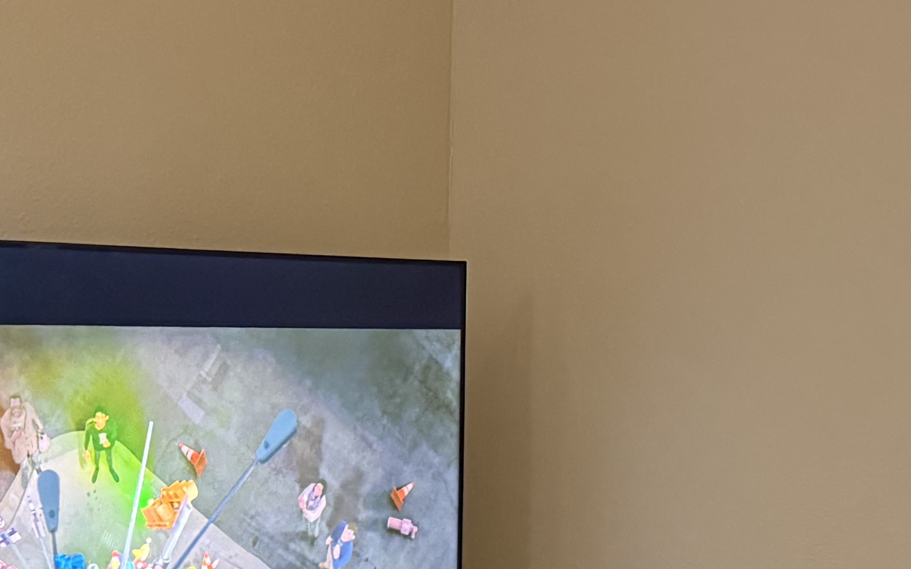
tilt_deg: -9.9
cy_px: 649
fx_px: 2259
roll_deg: -1.9
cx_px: 564
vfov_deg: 14.0
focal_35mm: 91
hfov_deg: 22.7
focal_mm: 6.76
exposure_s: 1/60
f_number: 1.78
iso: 800
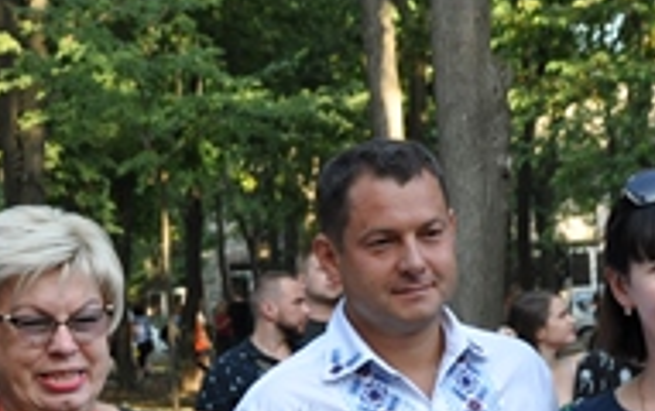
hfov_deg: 11.4
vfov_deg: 7.1
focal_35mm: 182
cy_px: 615
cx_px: 106
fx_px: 3254
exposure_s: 1/50
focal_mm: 38
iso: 200
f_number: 7.1
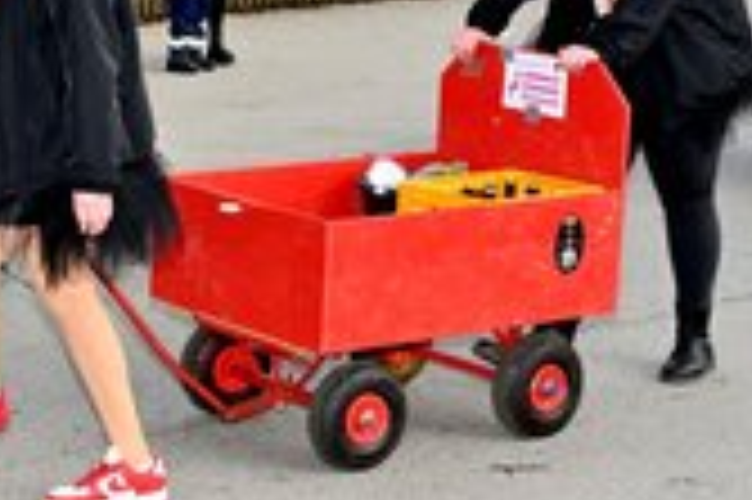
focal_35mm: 110
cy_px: 140
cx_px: 0
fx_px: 2295
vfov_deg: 12.4
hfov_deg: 18.1
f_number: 16
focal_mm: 46
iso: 1000
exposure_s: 1/200
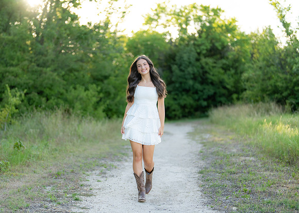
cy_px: 106
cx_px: 133
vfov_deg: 21.5
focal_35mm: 66
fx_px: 563
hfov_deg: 29.7
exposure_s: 1/1000
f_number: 1.2
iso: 100
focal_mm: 50
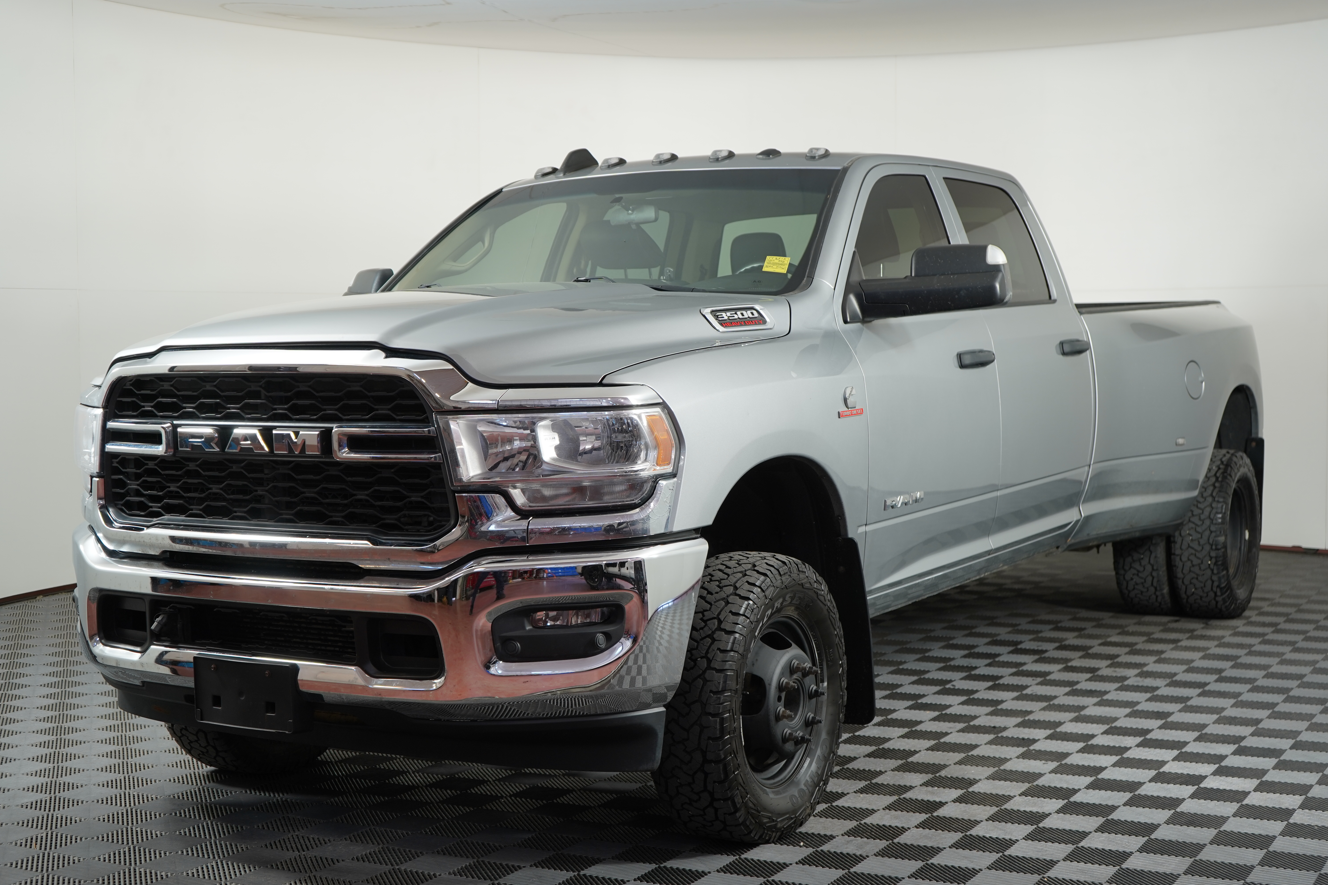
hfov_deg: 41.1
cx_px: 664
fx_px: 1771
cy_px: 442
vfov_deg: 28.1
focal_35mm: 48
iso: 250
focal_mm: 48
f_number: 4.5
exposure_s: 1/60
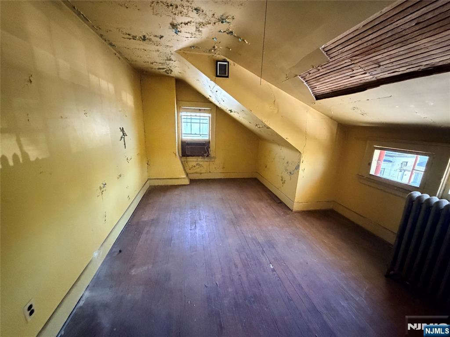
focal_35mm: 14
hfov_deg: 102.1
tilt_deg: -14.9
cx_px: 225
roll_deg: -1.6
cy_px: 168
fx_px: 182
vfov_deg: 85.7
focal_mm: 2.22
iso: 1250
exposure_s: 1/49
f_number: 2.2
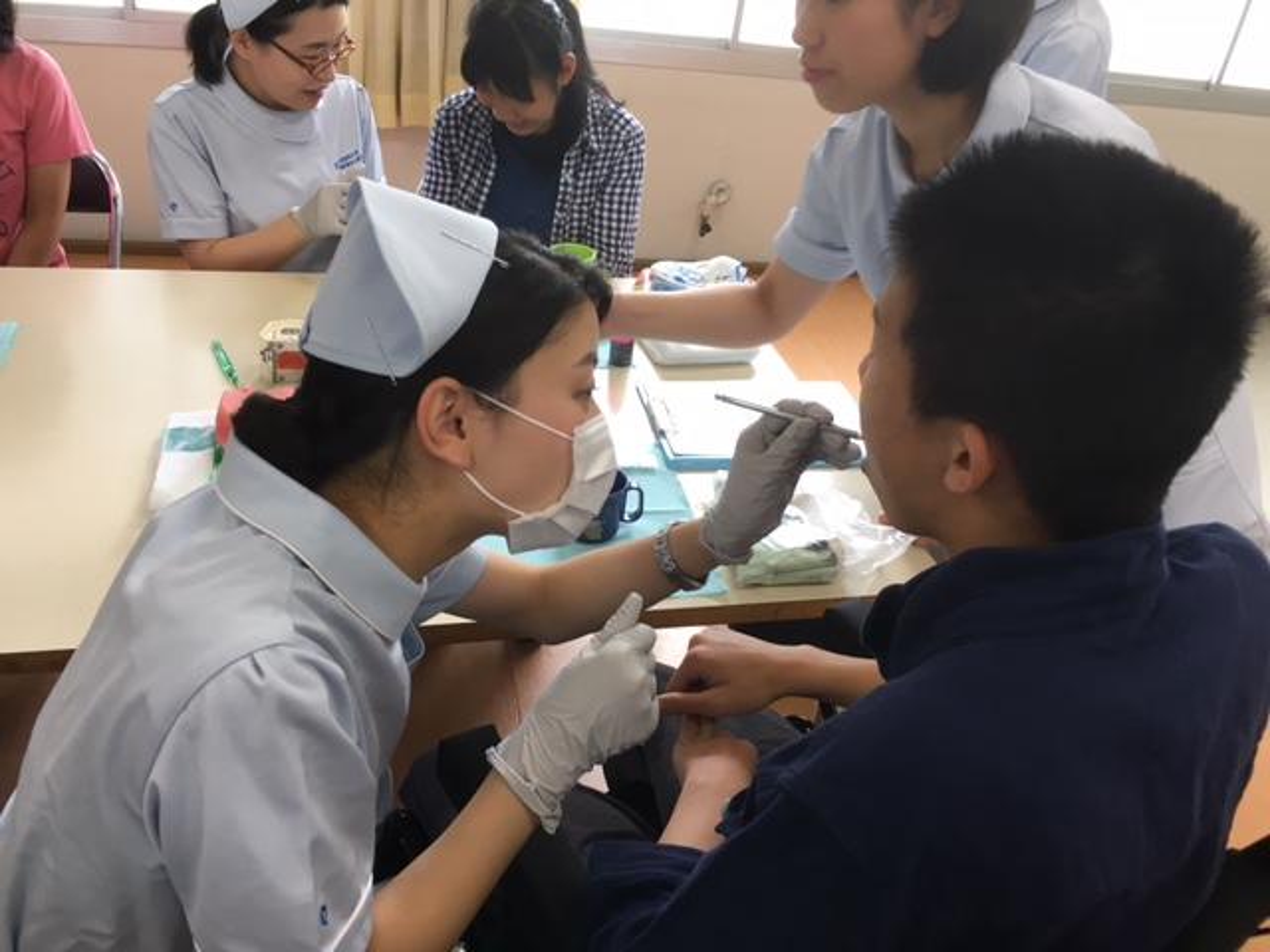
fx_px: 1064
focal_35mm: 29
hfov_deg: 61.7
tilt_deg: -31.1
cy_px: 476
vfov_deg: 48.2
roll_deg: -7.5
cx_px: 635
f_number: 2.2
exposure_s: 1/30
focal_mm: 4.2
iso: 25
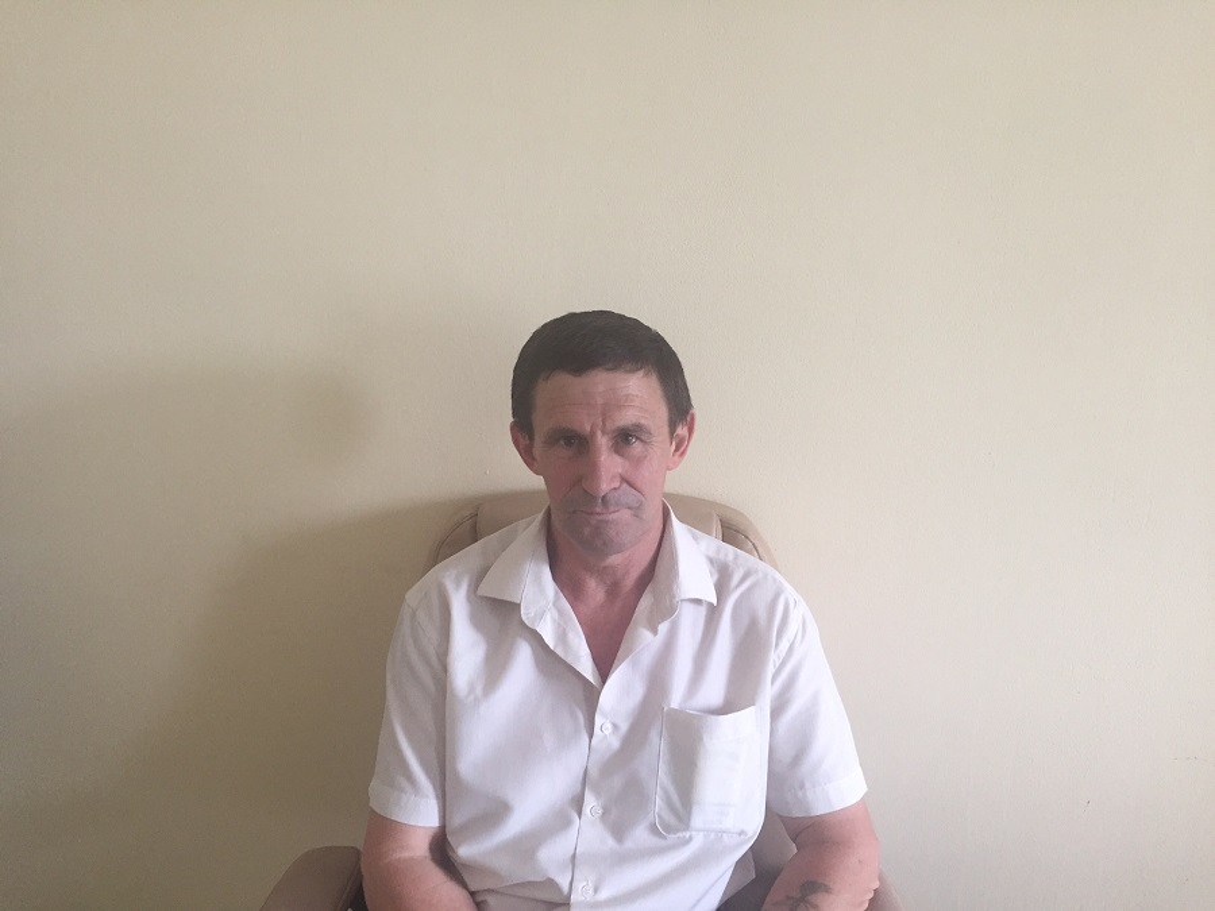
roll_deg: +0.0
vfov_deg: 48.2
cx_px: 608
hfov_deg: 61.7
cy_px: 456
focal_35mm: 29
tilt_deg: -16.5
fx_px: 1018
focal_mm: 4.15
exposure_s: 1/33
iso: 160
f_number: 2.2
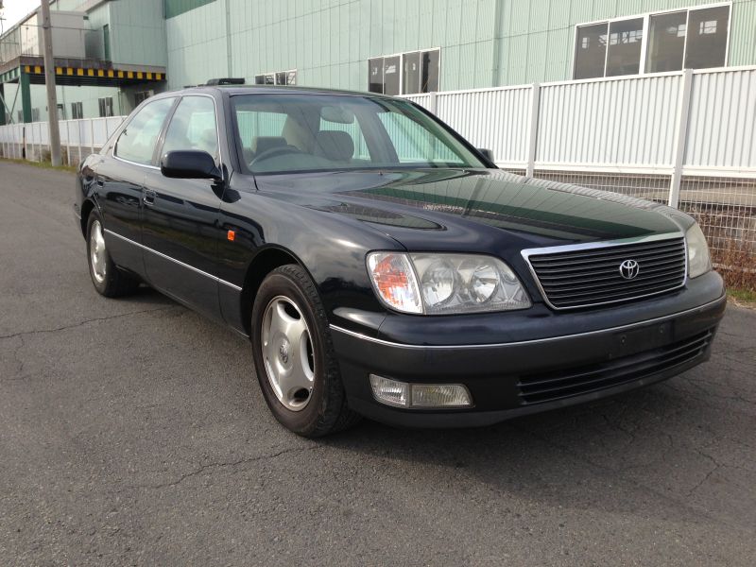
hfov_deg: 55.4
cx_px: 378
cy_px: 284
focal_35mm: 33
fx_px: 721
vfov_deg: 42.9
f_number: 2.4
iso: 50
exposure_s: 1/809
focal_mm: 4.13
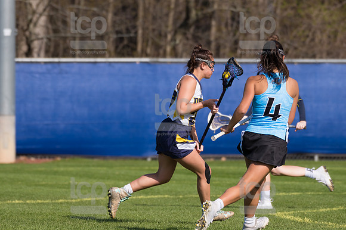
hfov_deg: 4.4
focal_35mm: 465
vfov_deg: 3.0
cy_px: 115
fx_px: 4466
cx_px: 173
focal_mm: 310
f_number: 5.6
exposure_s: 1/2000
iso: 320
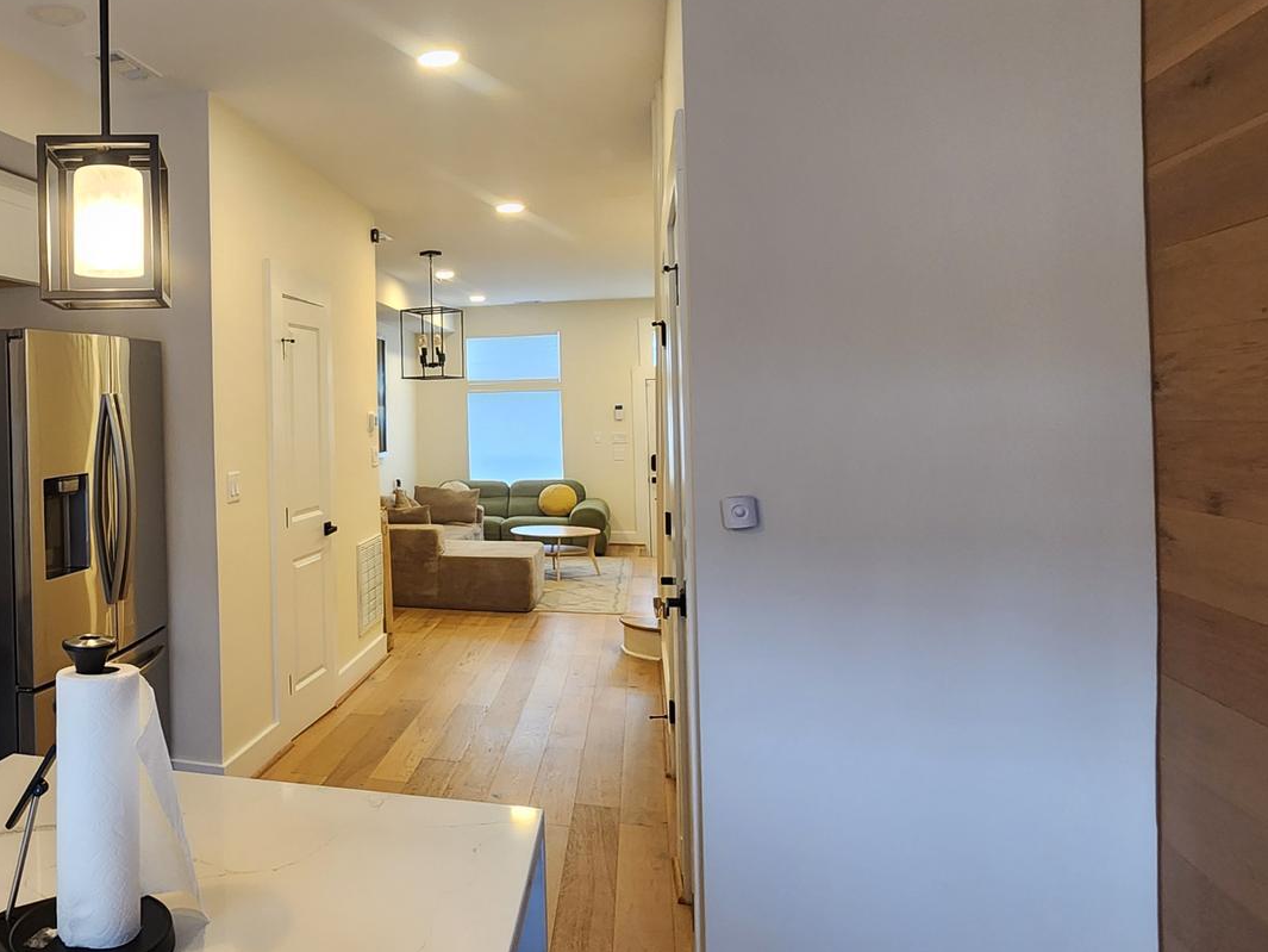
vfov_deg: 54.7
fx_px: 916
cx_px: 281
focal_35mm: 25
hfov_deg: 64.2
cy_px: 403
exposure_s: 1/60
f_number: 2.2
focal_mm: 2.2
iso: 250
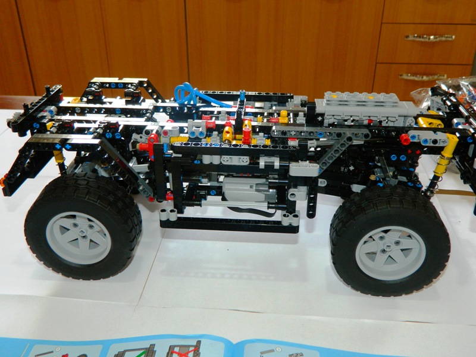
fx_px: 481
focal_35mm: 35
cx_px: 238
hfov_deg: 52.6
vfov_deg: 40.7
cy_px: 178
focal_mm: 6.2
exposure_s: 1/40
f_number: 3.3
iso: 200
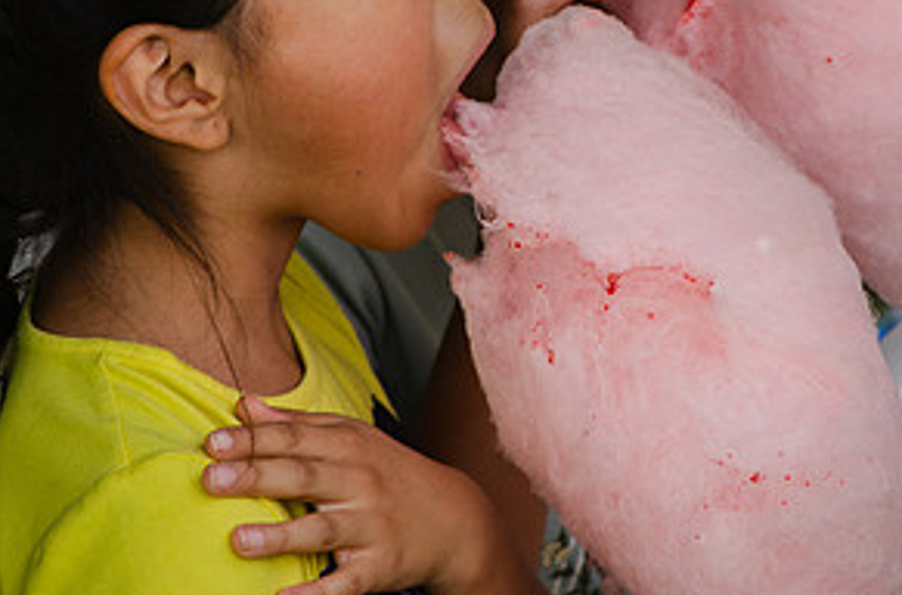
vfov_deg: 3.1
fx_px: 10839
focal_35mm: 434
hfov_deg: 4.8
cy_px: 22
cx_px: 511
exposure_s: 1/500
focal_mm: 145
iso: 200
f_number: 5.6
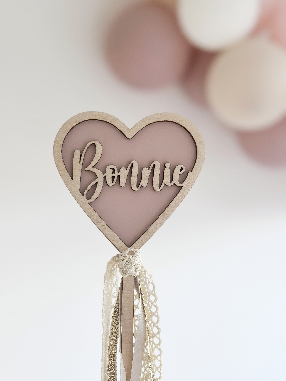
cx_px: 143
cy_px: 190
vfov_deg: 39.7
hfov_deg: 30.3
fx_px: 529
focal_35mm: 48
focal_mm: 6.86
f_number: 1.8
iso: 80
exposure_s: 1/180
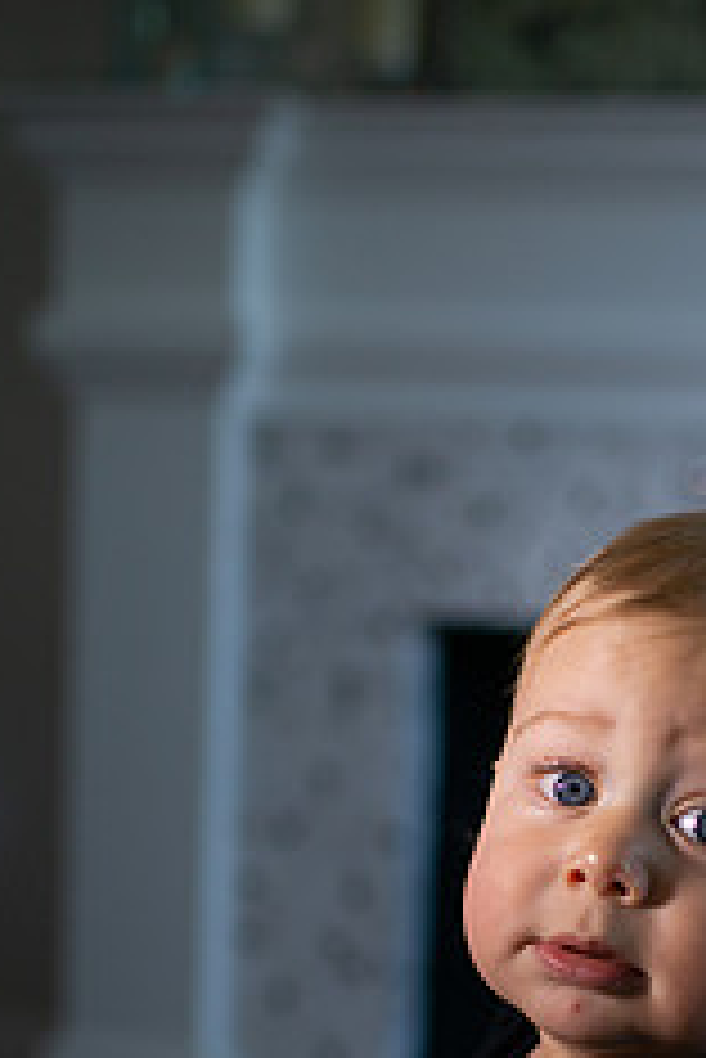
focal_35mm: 67
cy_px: 999
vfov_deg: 28.6
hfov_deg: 20.3
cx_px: 463
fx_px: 1968
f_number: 2
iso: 640
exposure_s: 1/1250
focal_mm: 35
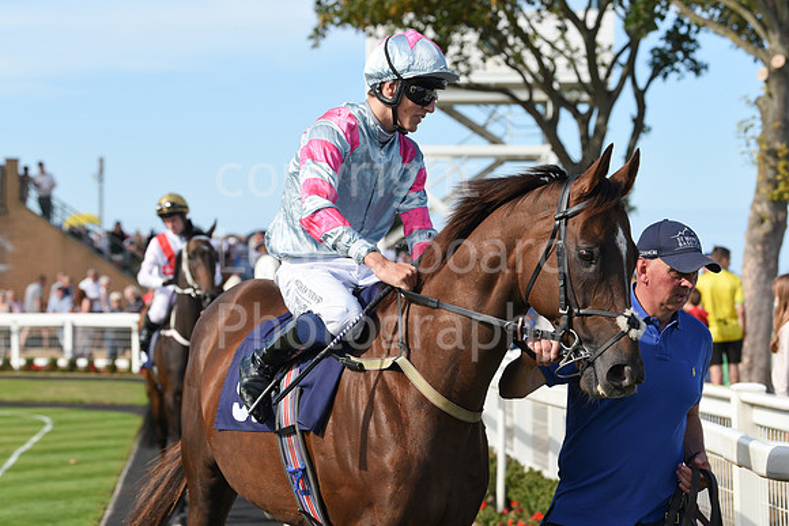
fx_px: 2411
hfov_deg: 18.6
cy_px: 263
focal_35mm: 110
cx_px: 394
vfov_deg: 12.5
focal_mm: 110
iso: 400
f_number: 5.6
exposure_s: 1/2000
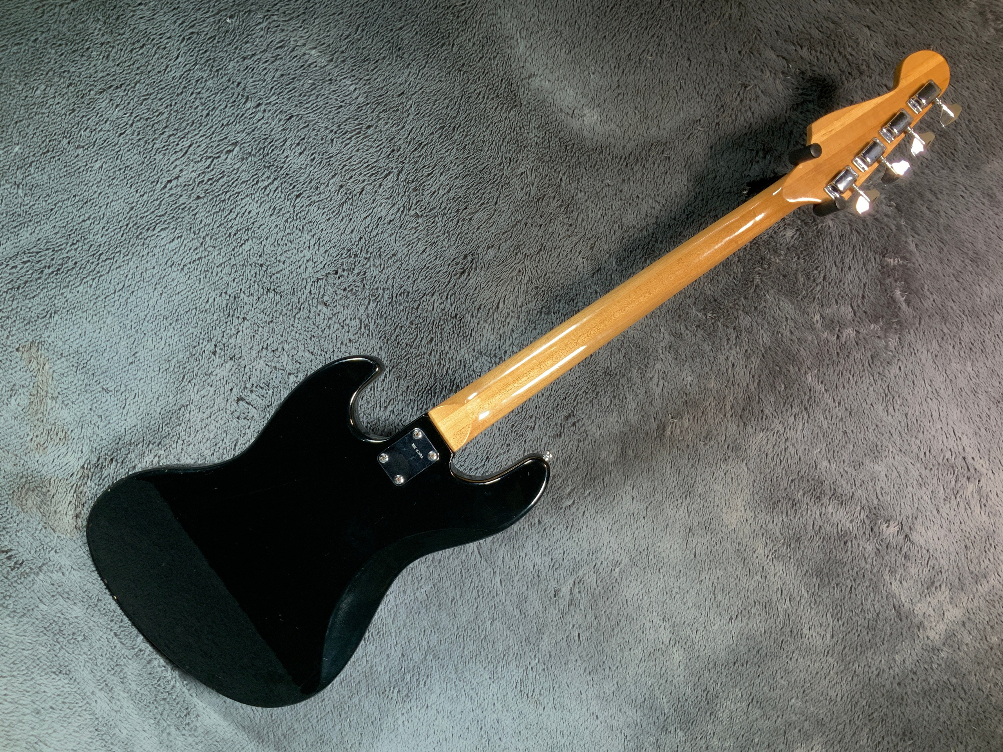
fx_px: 840
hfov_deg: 61.7
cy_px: 376
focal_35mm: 29
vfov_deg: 48.2
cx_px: 502
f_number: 1.8
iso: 64
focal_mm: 3
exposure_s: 1/78
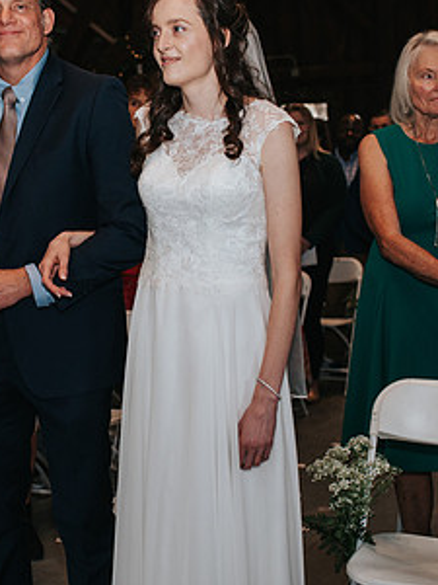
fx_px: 1097
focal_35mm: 65
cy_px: 234
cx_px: 84
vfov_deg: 29.7
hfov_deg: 22.3
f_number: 3.2
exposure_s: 1/200
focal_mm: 35
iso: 1000
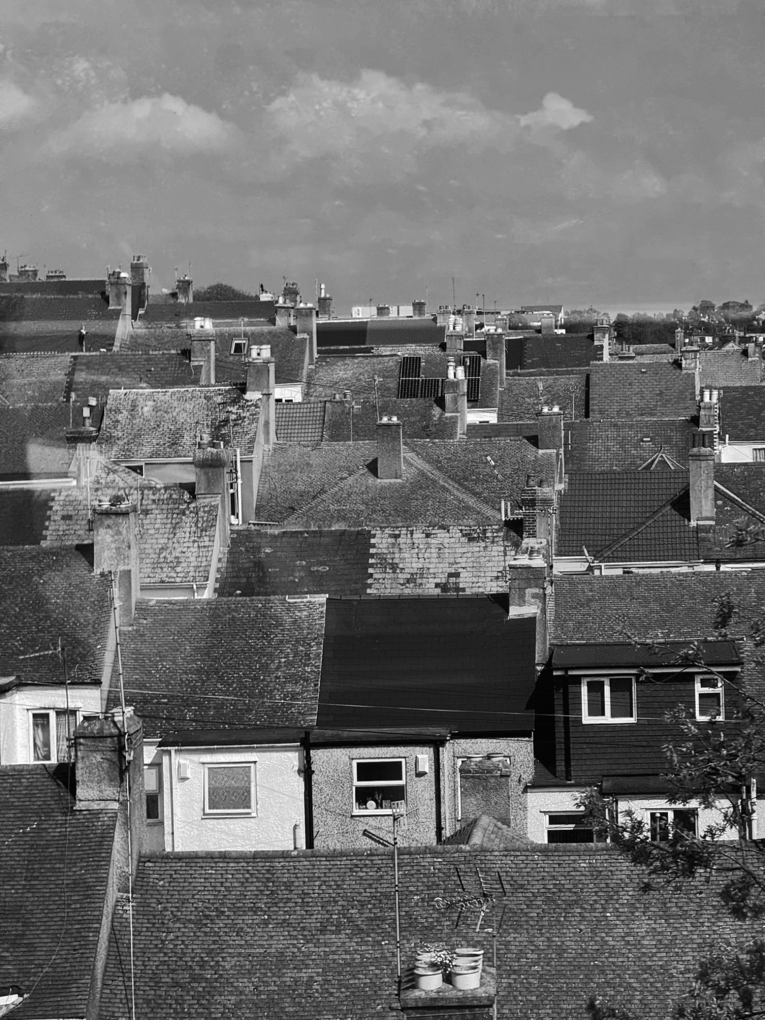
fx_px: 3536
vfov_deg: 16.4
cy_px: 510
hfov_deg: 12.3
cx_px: 382
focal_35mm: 120
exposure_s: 1/518
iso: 50
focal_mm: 15.7
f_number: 2.8
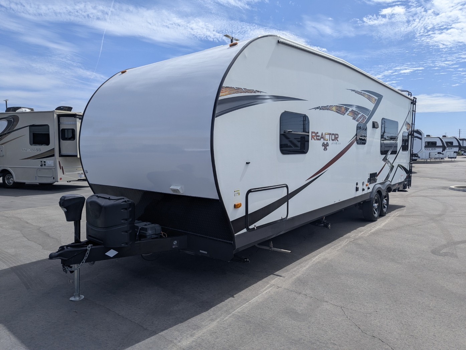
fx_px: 324
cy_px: 175
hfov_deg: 71.5
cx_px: 233
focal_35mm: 24
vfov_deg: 56.9
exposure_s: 1/3058
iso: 45
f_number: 1.85
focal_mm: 6.81
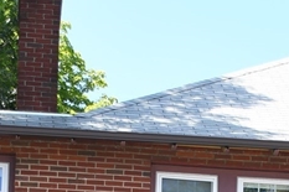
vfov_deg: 7.1
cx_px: 280
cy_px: 333
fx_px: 1516
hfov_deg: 10.8
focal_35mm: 189
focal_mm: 29
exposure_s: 1/160
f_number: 6.3
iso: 100
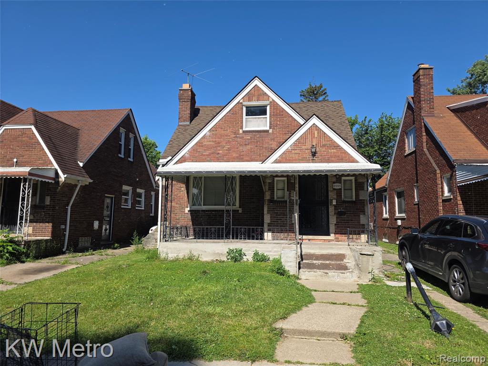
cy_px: 183
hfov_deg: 73.9
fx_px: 324
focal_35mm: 23
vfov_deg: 58.9
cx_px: 244
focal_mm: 6.3
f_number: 1.7
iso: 12
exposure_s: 1/786
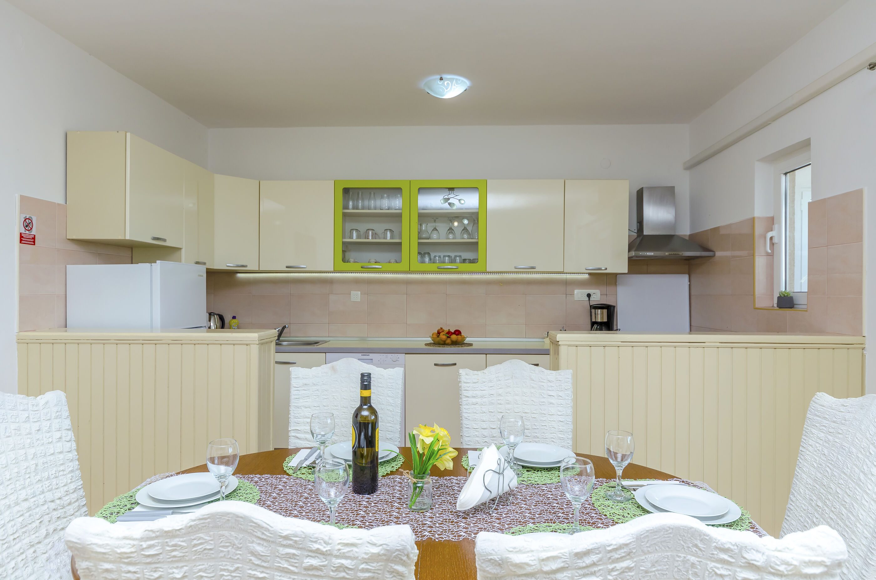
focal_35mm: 22
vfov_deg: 55.9
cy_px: 290
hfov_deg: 77.4
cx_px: 438
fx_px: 546
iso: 160
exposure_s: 1/100
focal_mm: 15
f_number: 7.1
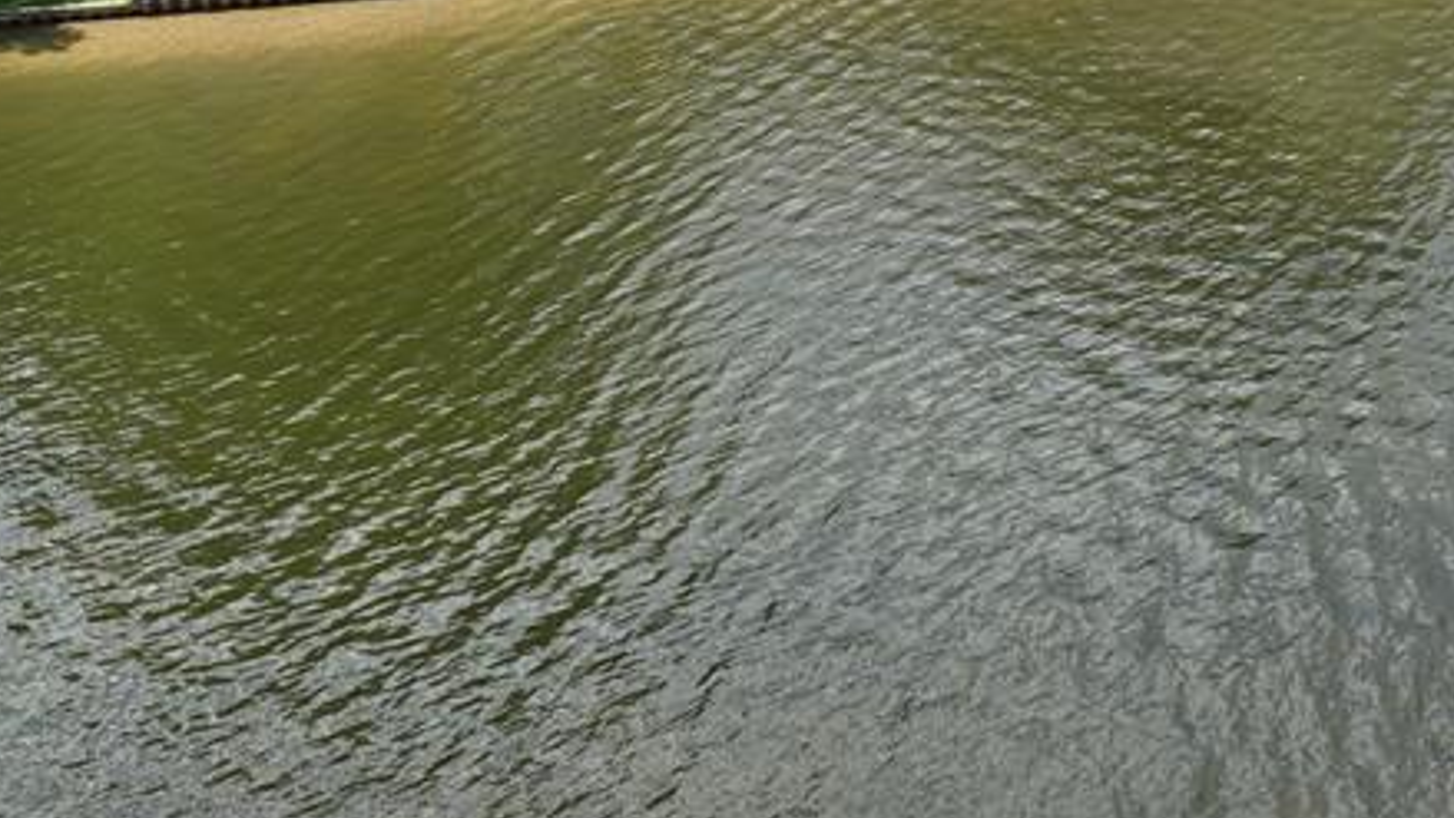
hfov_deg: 34.3
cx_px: 795
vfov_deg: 18.4
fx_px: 2352
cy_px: -243
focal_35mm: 61
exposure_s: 1/2500
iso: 200
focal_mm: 12.29
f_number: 2.8
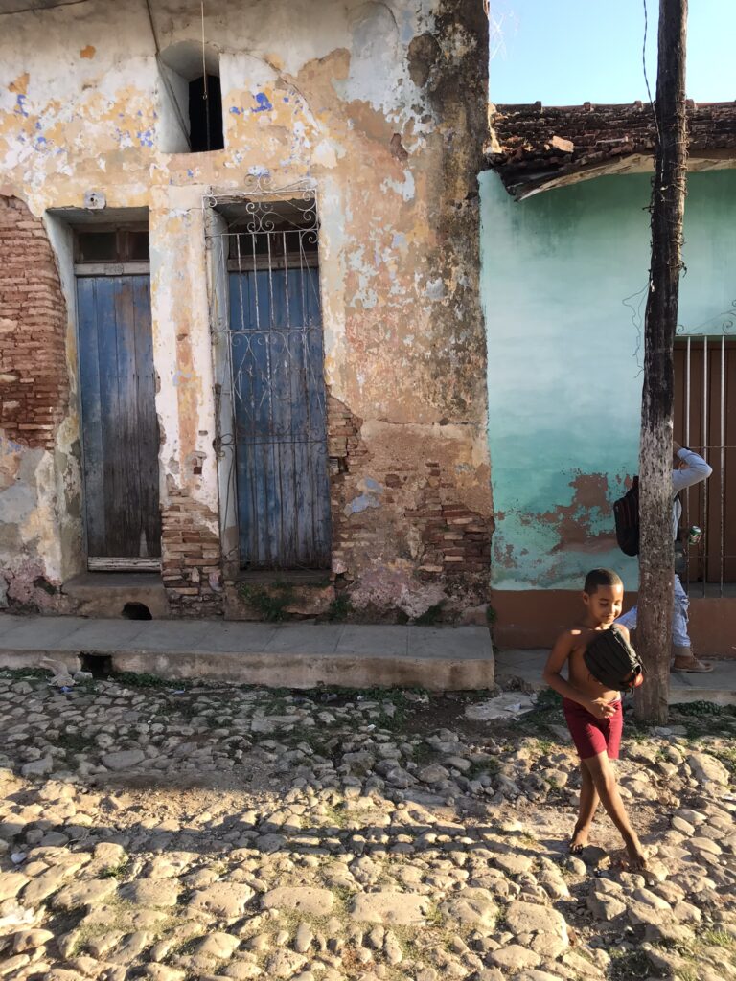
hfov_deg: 49.7
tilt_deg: -4.3
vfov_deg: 63.4
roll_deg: +2.1
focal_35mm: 28
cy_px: 490
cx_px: 368
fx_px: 794
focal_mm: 3.99
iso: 20
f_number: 1.8
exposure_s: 1/402
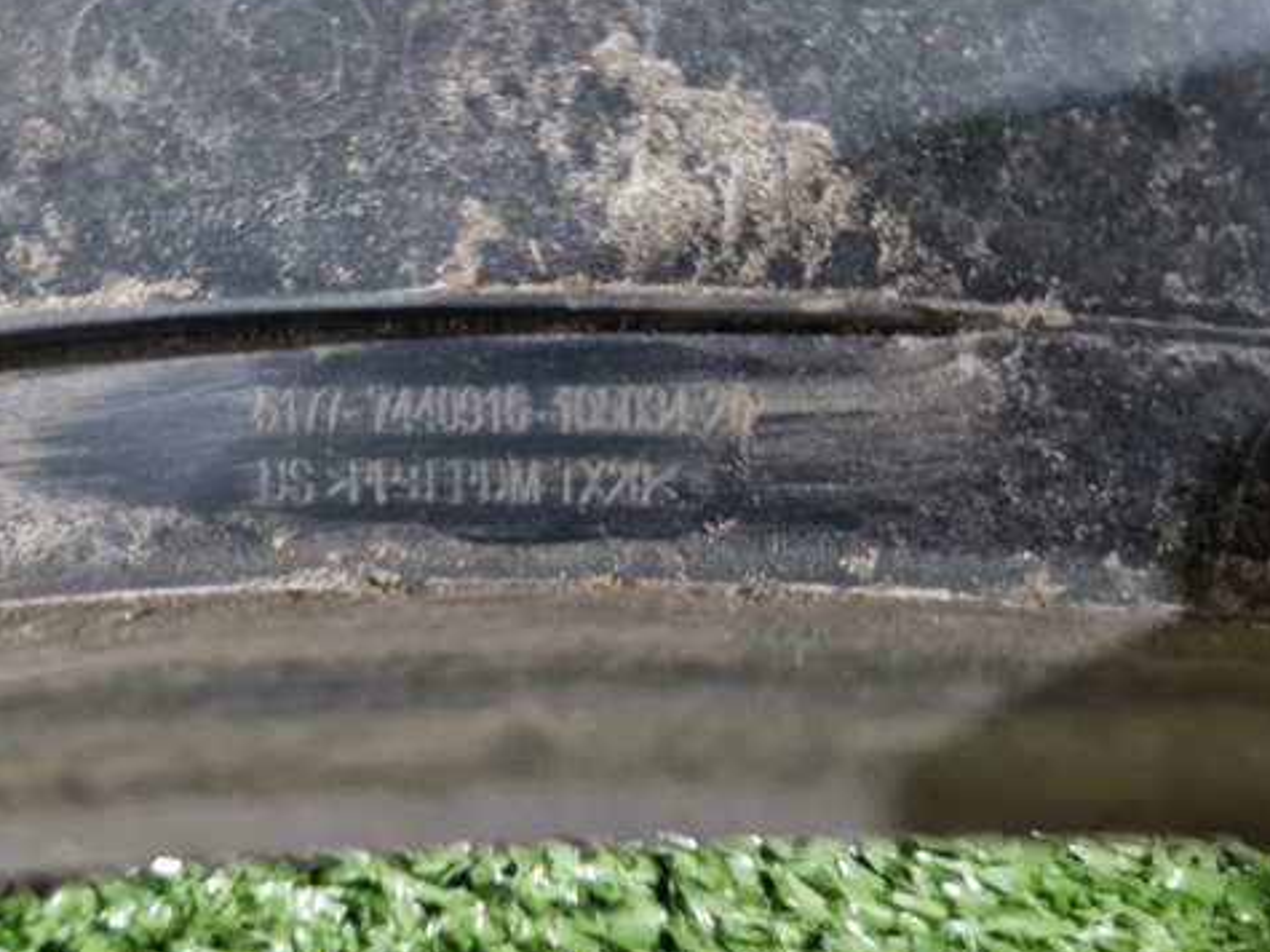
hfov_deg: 57.8
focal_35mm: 31
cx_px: 489
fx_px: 1137
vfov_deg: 45.4
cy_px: 479
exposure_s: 1/25
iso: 640
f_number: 1.8
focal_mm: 5.4
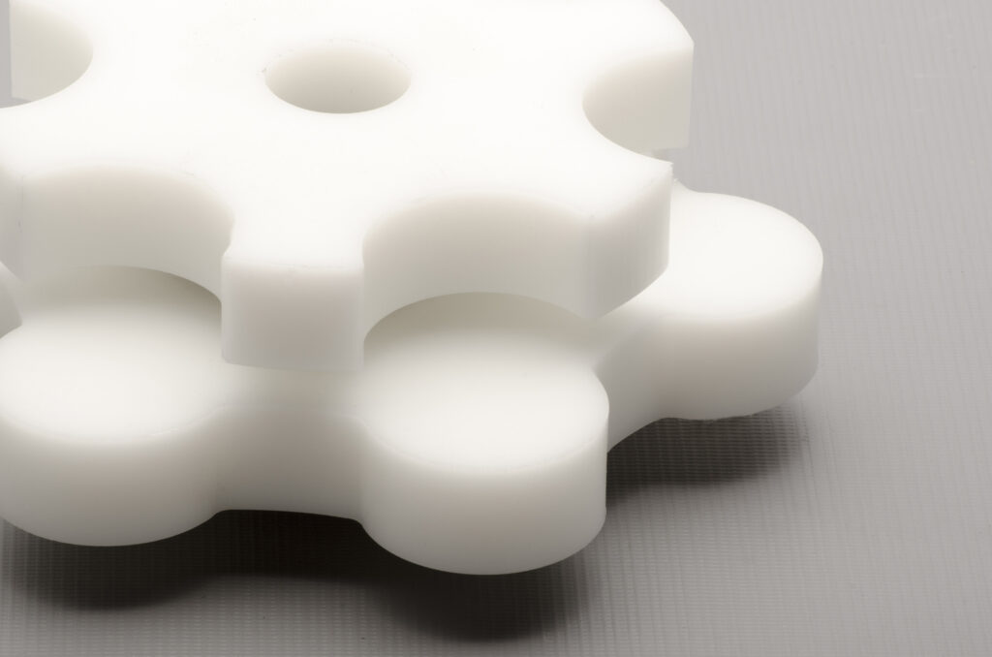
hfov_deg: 10.2
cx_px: 496
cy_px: 328
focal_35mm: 202
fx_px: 5568
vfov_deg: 6.8
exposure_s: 1/200
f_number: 22
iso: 100
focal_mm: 135
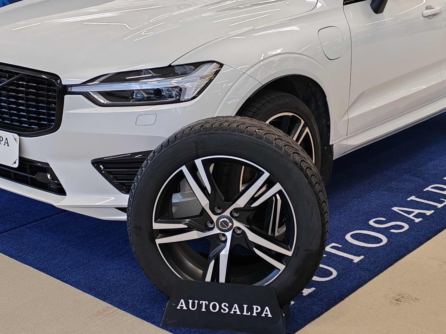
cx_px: 225
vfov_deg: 25.1
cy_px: 101
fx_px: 747
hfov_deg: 33.2
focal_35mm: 58
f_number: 1.9
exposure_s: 1/100
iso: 125
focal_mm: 6.12
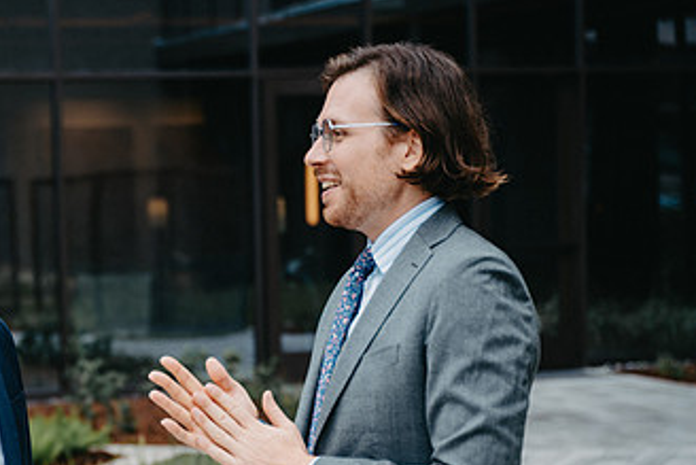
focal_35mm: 106
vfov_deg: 12.9
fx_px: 2050
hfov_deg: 19.0
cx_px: 121
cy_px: 377
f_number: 2.8
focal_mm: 60
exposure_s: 1/400
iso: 100
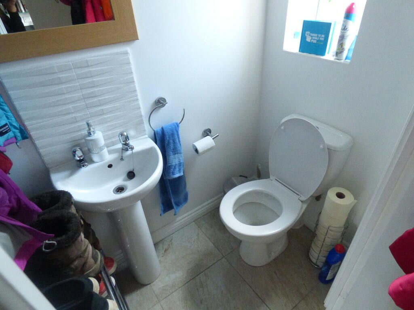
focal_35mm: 20
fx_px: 239
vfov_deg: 66.0
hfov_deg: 81.7
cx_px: 207
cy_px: 155
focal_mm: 3.58
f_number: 2.8
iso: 1600
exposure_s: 1/80
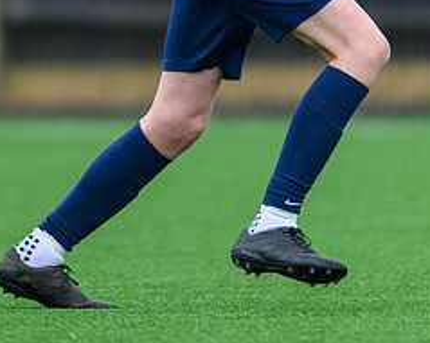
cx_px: 72
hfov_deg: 1.3
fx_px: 18853
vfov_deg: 1.0
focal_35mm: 1482
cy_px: 33
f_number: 2.8
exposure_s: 1/2000
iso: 5000
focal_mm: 400
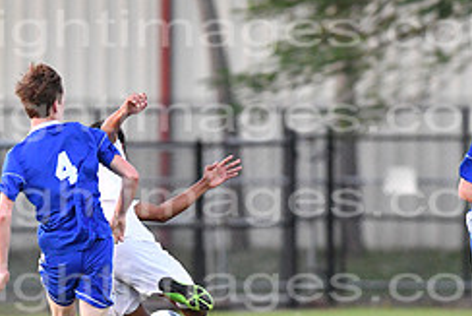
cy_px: 245
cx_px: 93
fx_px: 14050
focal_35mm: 1071
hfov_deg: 1.9
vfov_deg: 1.3
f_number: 4.5
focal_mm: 300
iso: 4000
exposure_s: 1/1000
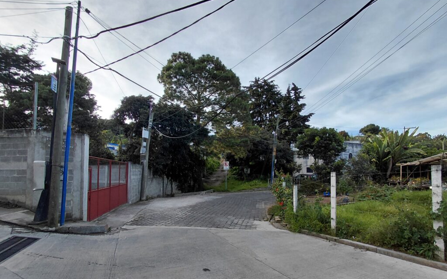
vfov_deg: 67.5
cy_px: 162
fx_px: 207
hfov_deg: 94.4
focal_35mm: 17
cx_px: 224
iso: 40
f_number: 2.2
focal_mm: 1.64
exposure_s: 1/612
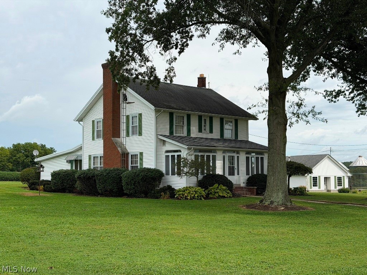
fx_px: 509
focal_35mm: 48
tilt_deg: +4.3
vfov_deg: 30.3
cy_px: 138
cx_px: 184
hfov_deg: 39.7
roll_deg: +0.7
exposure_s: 1/6024
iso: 64
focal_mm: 6.76
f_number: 1.78
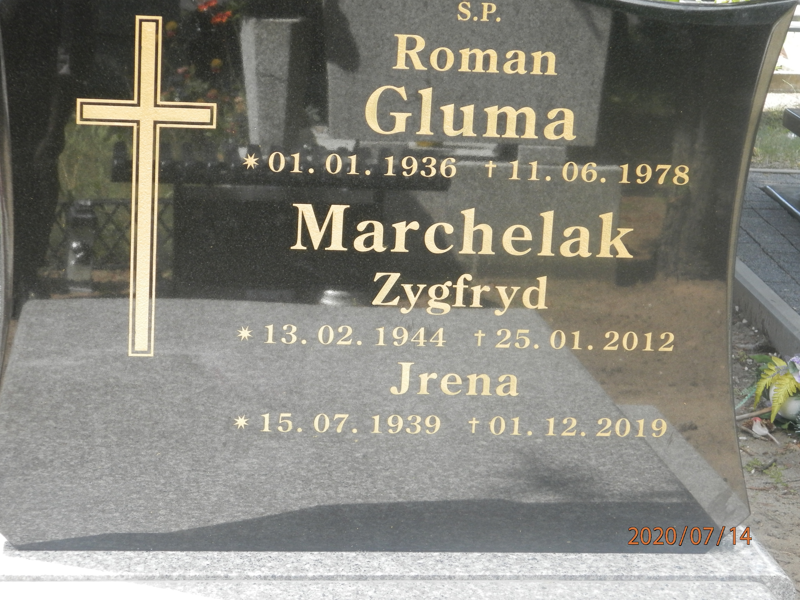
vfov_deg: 18.0
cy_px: 300
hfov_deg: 23.8
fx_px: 1895
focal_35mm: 82
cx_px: 400
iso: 160
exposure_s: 1/160
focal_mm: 14.6
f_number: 4.2
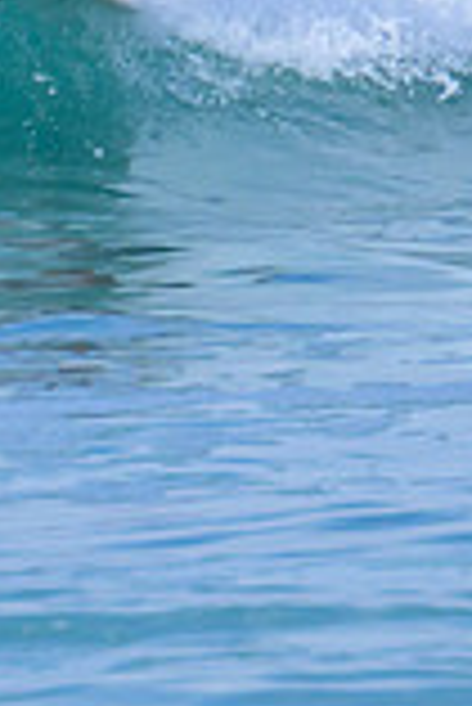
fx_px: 79155
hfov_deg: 0.3
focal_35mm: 4034
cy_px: -206
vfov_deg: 0.5
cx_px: -249
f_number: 11
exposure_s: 1/2000
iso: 800
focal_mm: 800
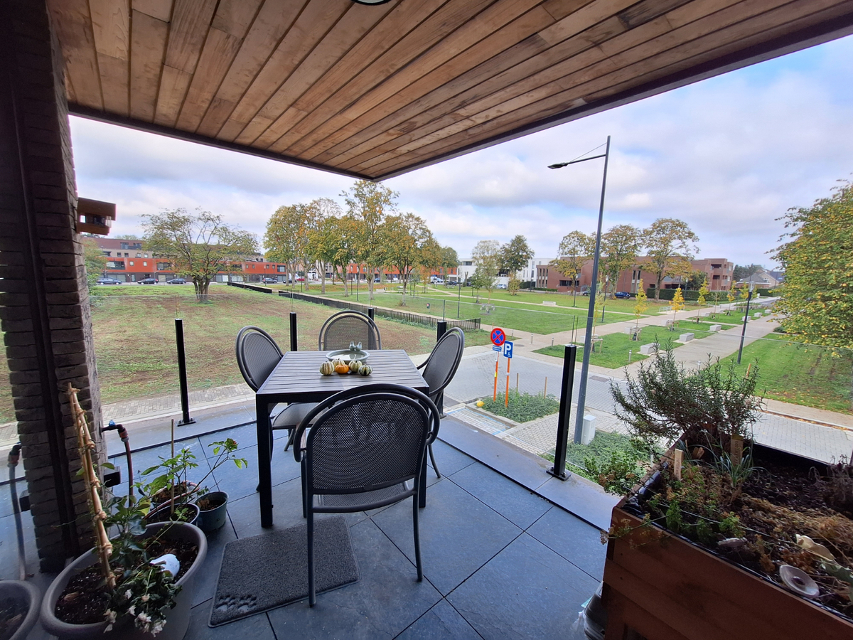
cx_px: 426
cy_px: 320
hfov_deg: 106.2
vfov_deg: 89.9
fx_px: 320
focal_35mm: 13
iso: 40
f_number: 2.2
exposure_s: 1/248
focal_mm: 1.74
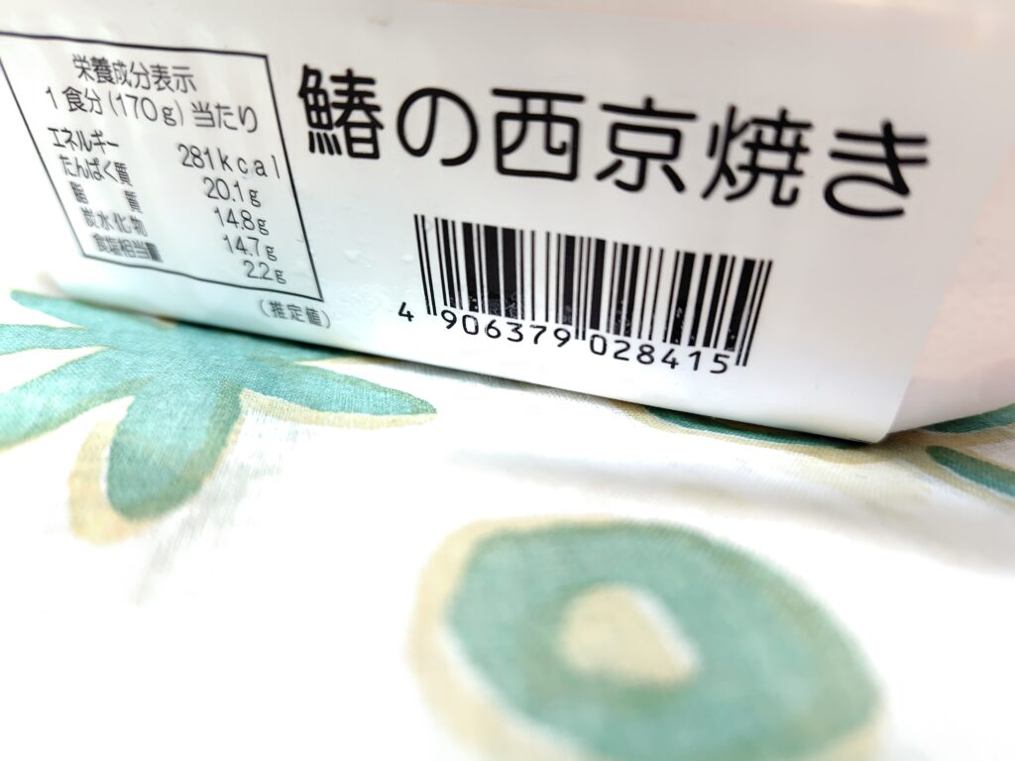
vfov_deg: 58.9
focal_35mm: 23
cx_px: 508
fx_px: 674
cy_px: 380
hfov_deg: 73.9
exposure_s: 1/33.3
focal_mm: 5.6
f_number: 1.9
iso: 907
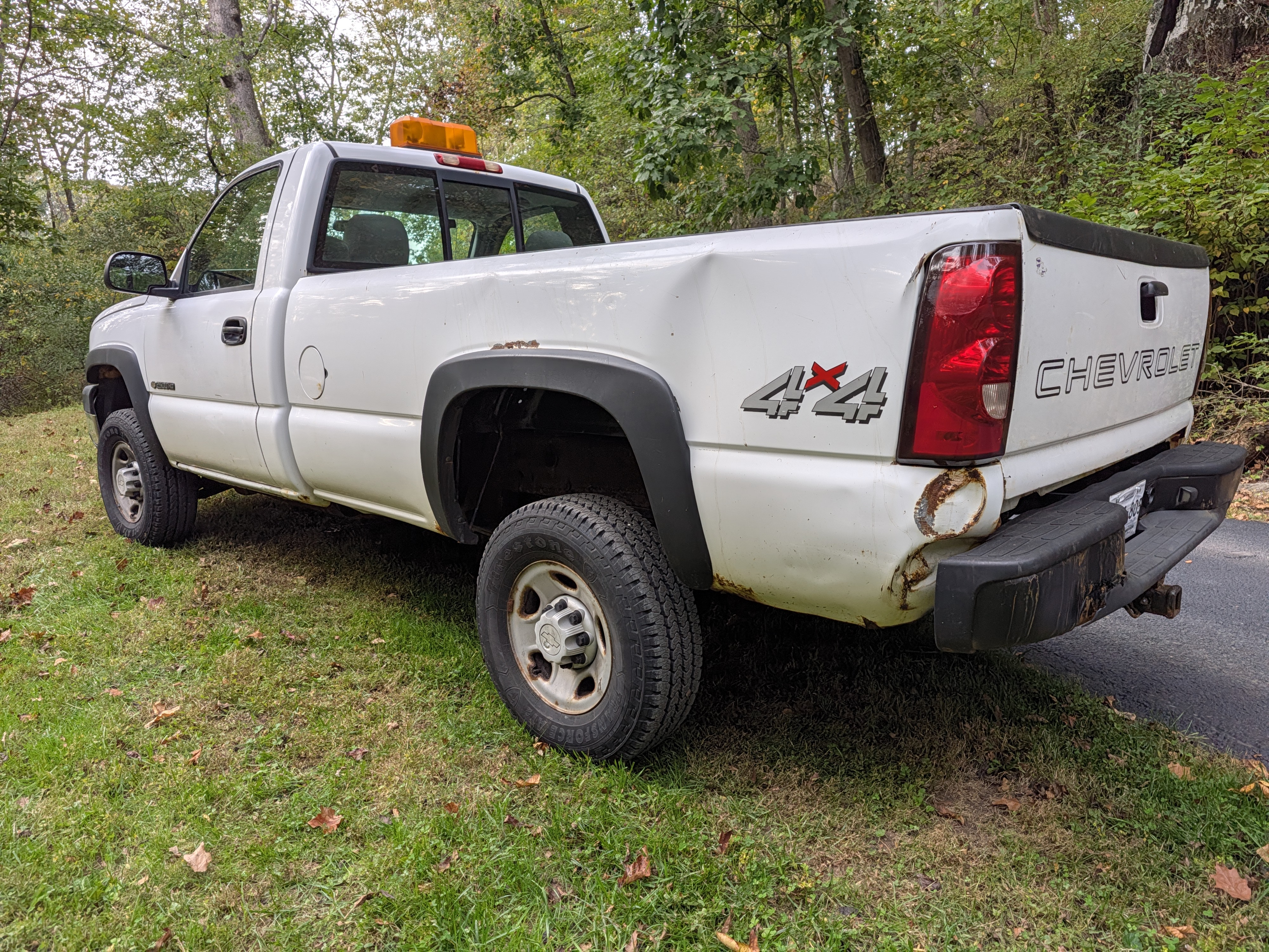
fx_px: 843
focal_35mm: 23
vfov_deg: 58.9
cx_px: 634
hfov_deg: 73.9
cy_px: 476
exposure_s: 1/410
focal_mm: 5.28
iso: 15
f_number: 1.7
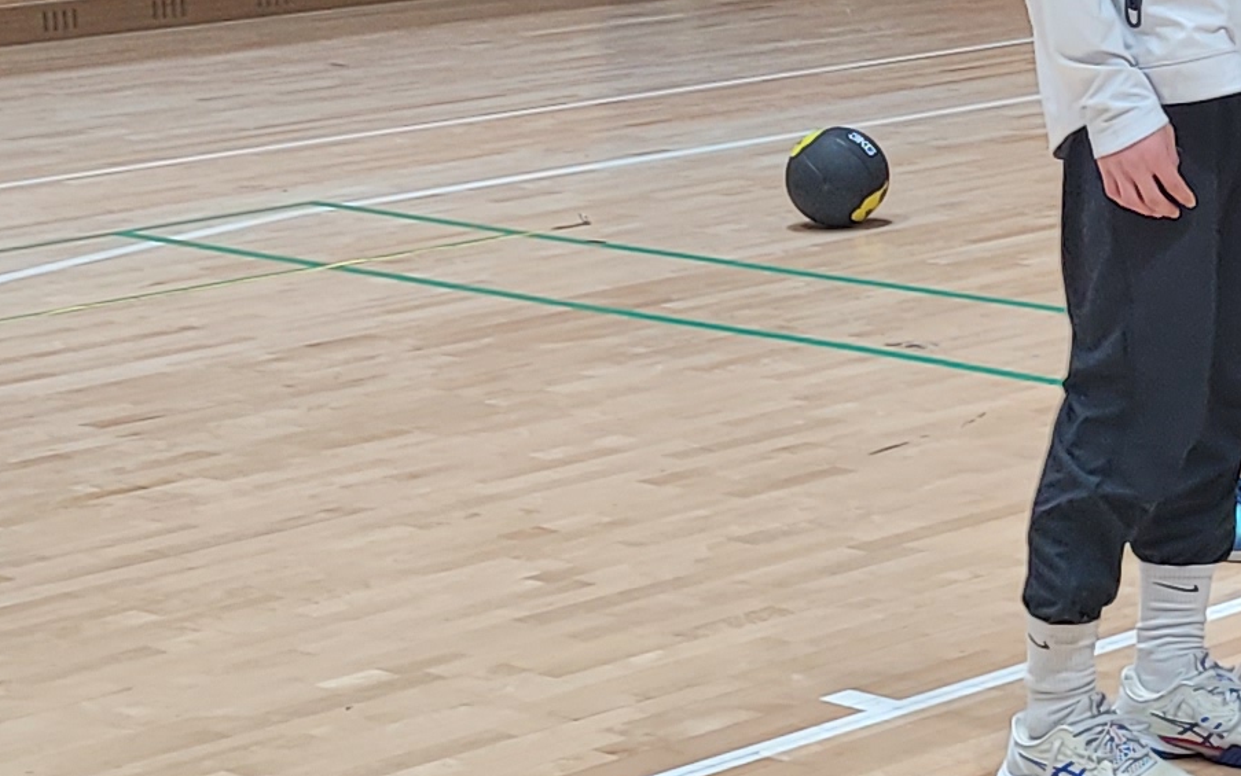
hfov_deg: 15.4
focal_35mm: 123
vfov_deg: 10.5
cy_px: -60
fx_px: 4161
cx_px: 1969
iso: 125
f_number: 1.8
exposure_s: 1/120
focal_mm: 5.4
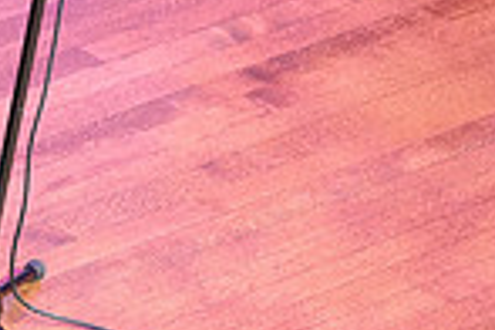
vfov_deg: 2.2
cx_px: -411
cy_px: -261
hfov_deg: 3.2
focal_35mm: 632
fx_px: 8689
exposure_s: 1/125
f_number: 5.6
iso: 3200
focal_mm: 160
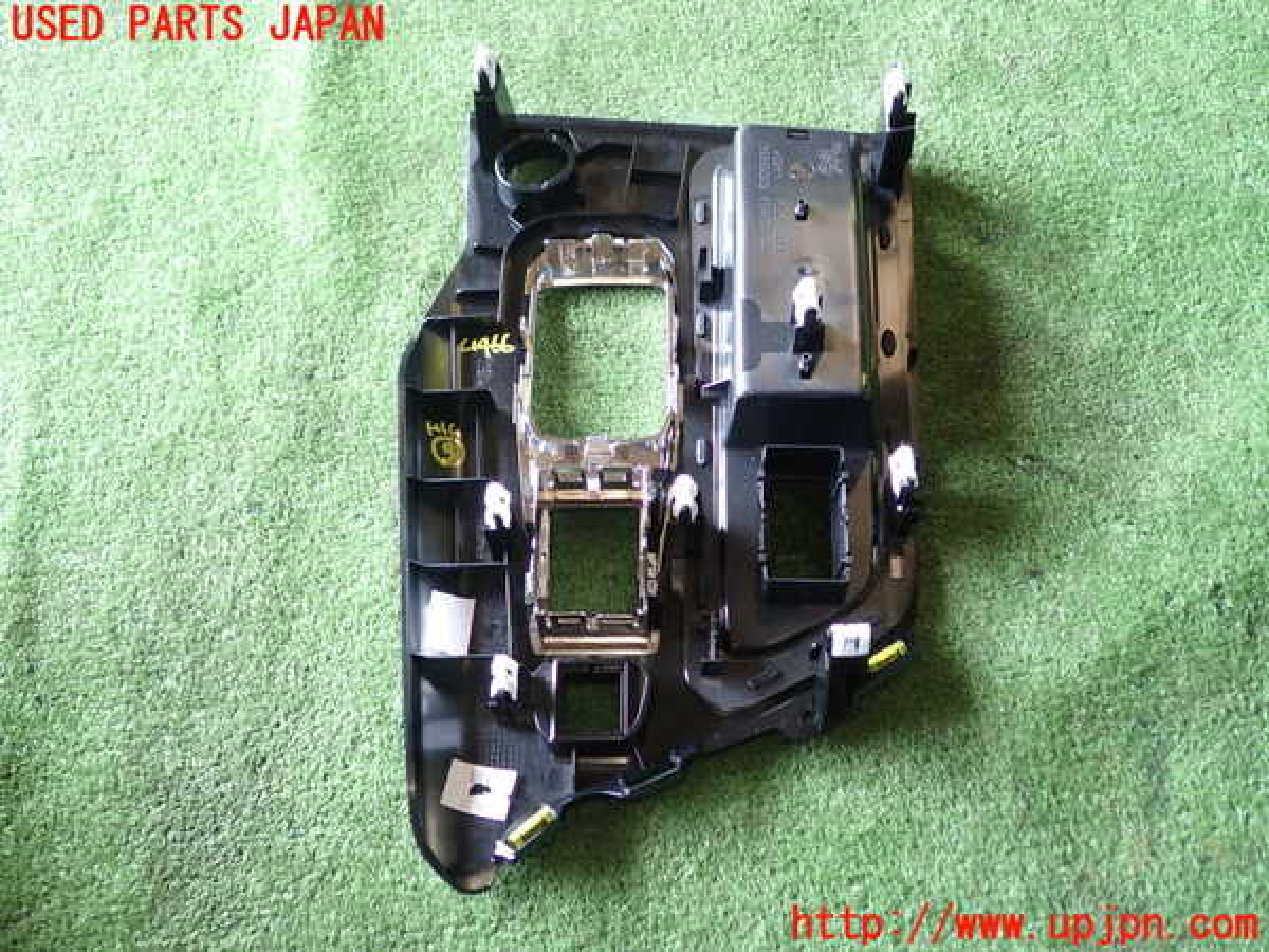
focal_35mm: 32
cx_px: 634
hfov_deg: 56.8
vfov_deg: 44.2
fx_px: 1173
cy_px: 476
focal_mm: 5.79
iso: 200
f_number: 2.4
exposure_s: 1/40
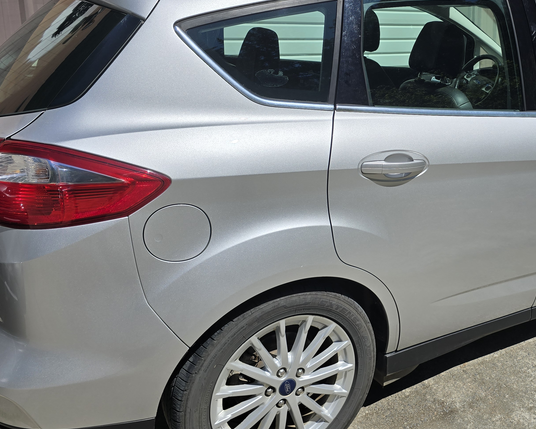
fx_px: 587
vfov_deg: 39.9
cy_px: 165
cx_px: 406
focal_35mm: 37
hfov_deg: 47.2
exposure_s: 1/2463
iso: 12
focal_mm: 6.3
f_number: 1.7
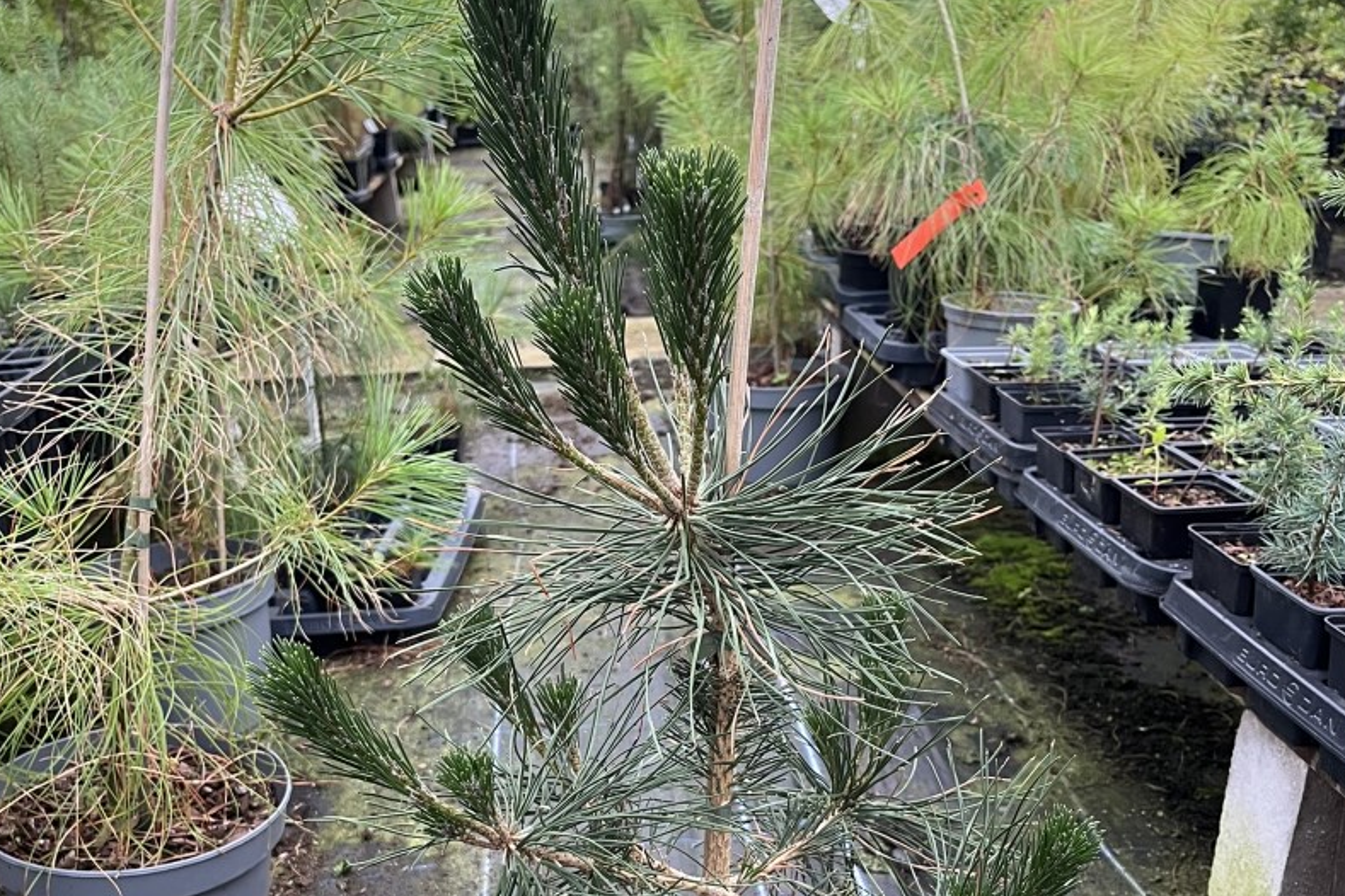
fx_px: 1382
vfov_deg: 35.3
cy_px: 644
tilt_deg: -22.0
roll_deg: +1.3
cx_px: 670
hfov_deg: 51.9
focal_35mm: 37
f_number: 1.6
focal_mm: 5.1
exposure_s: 1/90
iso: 125
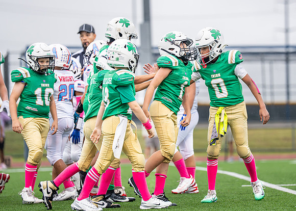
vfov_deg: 6.8
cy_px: 94
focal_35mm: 211
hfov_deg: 9.6
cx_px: 183
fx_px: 1770
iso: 400
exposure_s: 1/1000
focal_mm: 164
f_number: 2.8
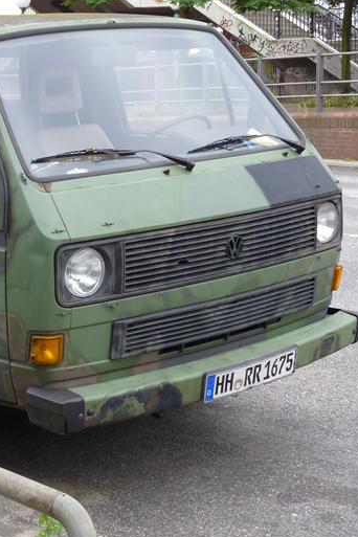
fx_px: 1089
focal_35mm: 73
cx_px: -4
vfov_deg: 27.7
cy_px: 254
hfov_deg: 18.2
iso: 80
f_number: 4.2
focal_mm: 8.1
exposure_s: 1/50
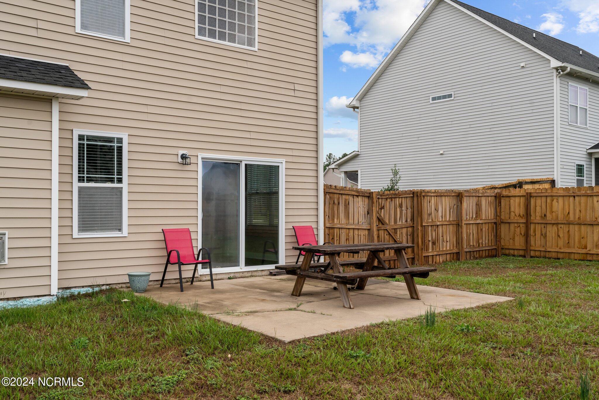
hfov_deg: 54.4
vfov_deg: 37.9
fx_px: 582
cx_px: 300
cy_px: 200
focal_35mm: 35
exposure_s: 1/100
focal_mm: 35
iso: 500
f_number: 8
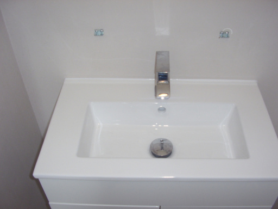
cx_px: 139
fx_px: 241
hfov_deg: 60.0
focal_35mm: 30
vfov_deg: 46.8
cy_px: 104
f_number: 2.9
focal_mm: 5.8
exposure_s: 1/30
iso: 141
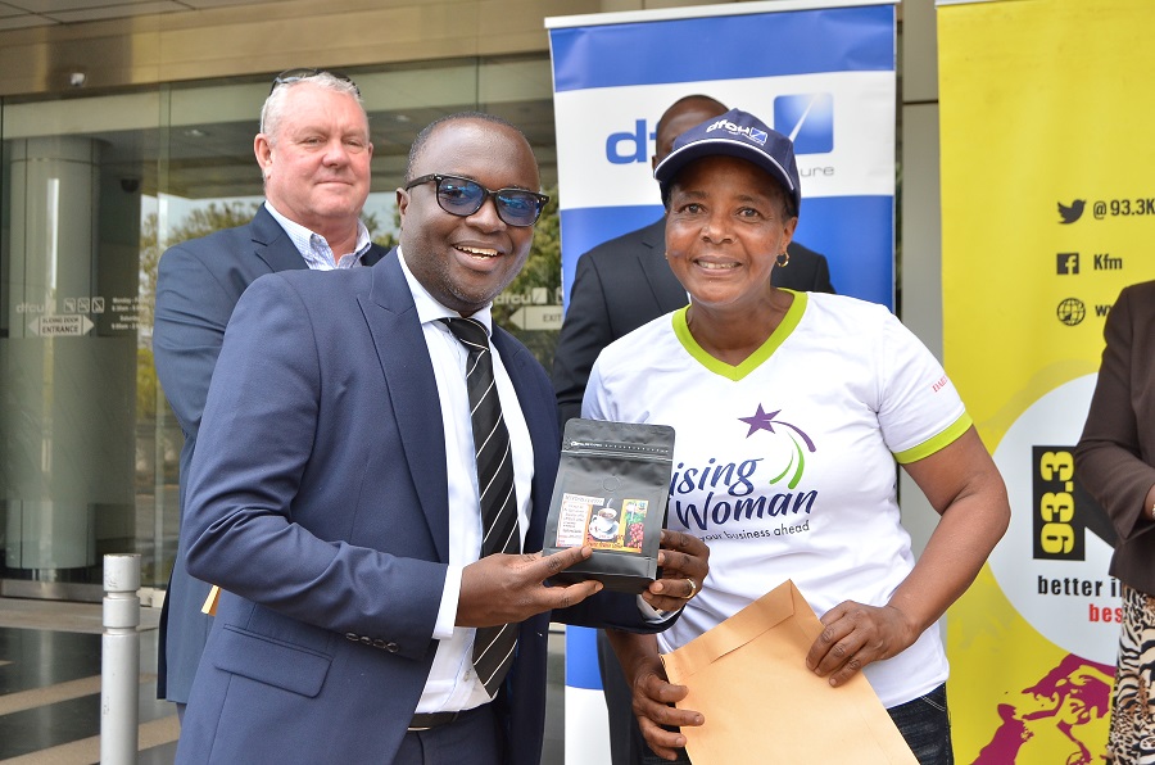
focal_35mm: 52
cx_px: 578
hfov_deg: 37.9
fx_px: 1681
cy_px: 382
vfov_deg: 25.6
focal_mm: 35
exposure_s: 1/250
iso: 500
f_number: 7.1
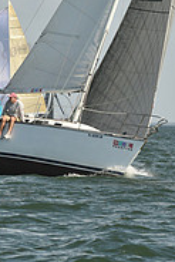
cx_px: 106
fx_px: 5494
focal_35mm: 755
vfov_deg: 2.7
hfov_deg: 1.8
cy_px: -26
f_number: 9
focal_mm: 240
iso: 400
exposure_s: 1/1250
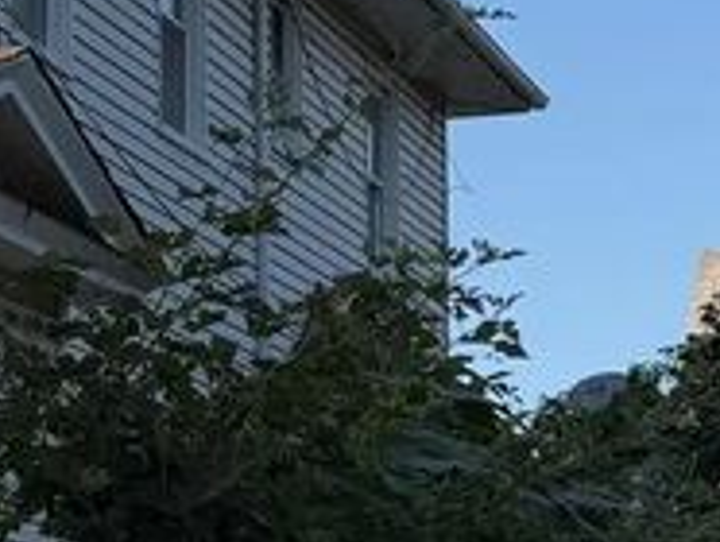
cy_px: 310
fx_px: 2749
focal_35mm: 132
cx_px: -534
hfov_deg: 13.5
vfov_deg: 11.3
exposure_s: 1/2907
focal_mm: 6.76
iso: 80
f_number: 1.78
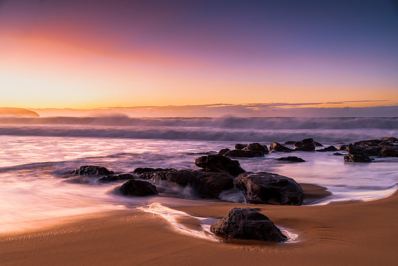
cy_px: 133
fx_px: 376
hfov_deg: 55.7
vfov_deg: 38.9
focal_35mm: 34
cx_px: 199
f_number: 8
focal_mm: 34
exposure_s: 1.6
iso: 250
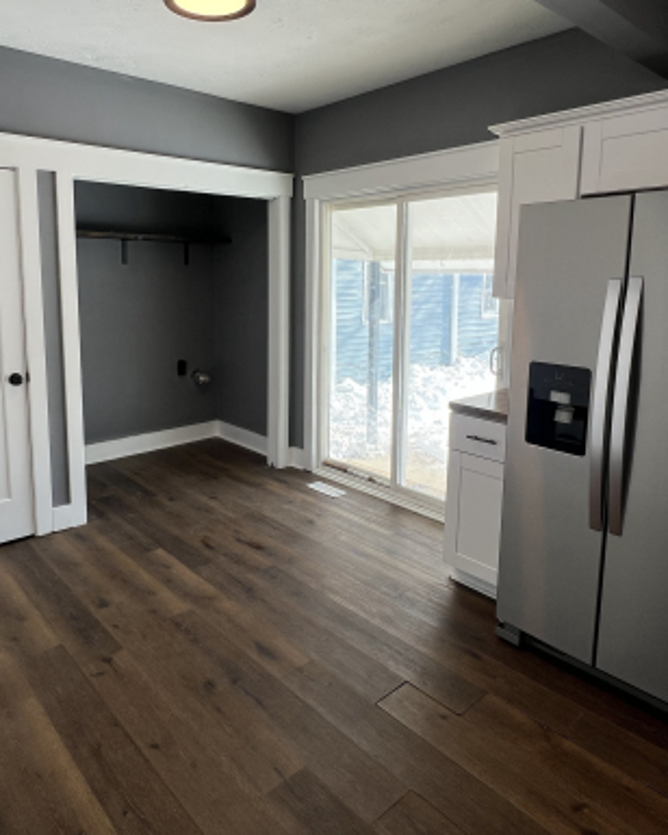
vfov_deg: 74.5
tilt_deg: -7.5
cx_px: 274
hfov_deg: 62.7
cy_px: 347
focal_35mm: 22
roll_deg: +0.3
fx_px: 544
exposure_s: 1/161
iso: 32
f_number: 1.8
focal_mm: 1.57
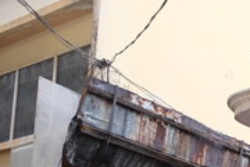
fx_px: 625
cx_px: 374
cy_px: 266
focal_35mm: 90
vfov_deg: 14.0
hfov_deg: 19.7
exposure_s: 1/150
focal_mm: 18
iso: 400
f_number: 4
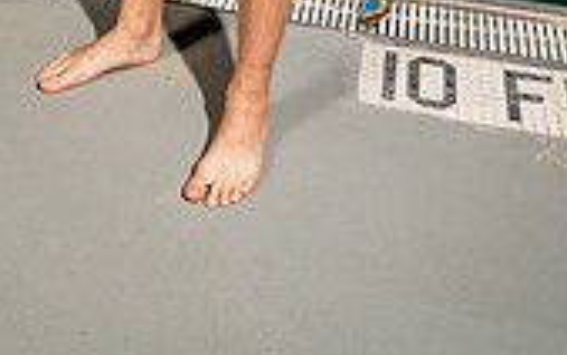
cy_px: -392
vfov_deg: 15.3
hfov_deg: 31.2
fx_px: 1005
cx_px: 171
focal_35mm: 65
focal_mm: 24
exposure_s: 1/125
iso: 500
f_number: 7.1
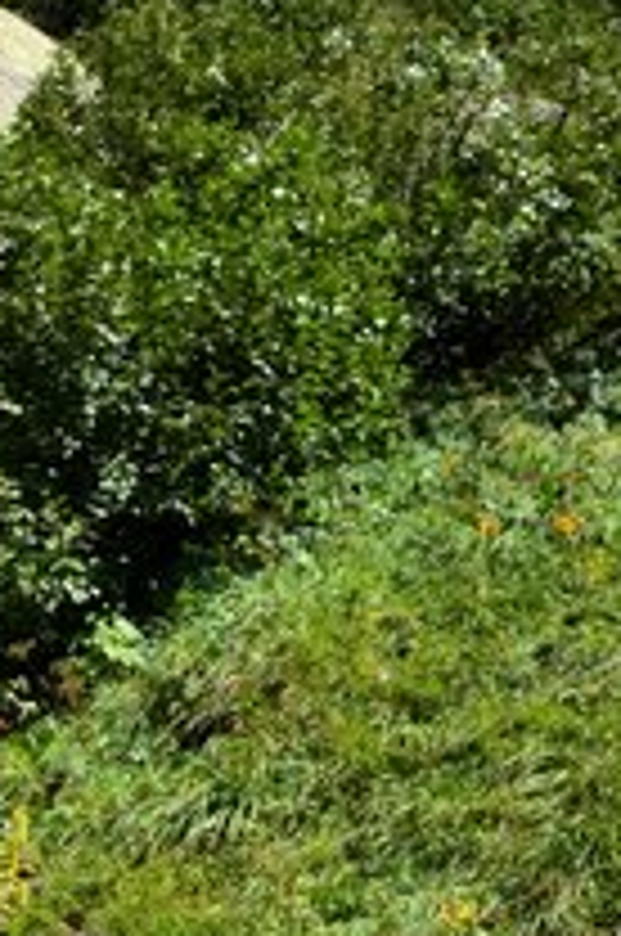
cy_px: 968
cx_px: -454
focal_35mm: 104
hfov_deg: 12.2
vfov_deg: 19.0
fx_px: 2700
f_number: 10
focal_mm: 18
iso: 320
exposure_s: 1/200
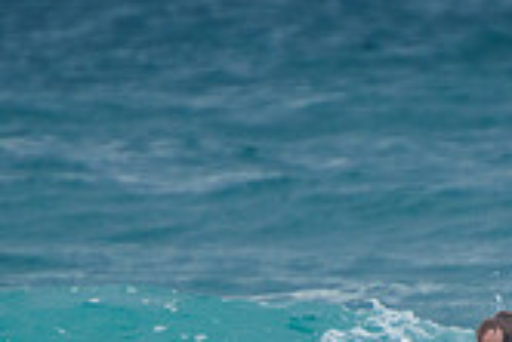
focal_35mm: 2167
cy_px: 507
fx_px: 30846
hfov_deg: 1.0
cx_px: 352
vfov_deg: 0.6
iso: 450
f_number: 5.6
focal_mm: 400
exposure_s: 1/2000
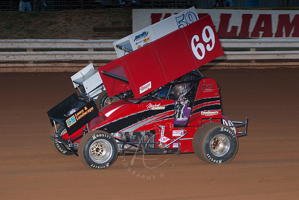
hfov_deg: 17.0
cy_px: 100
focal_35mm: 120
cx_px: 150
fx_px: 998
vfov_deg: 11.4
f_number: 4
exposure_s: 1/400
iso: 200
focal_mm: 80
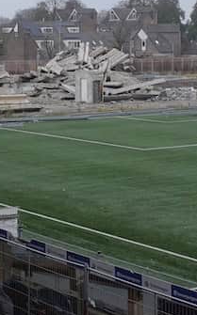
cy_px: 25
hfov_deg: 12.2
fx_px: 912
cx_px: 15
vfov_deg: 19.3
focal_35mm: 106
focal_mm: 10.6
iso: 125
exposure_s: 1/80
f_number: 3.2
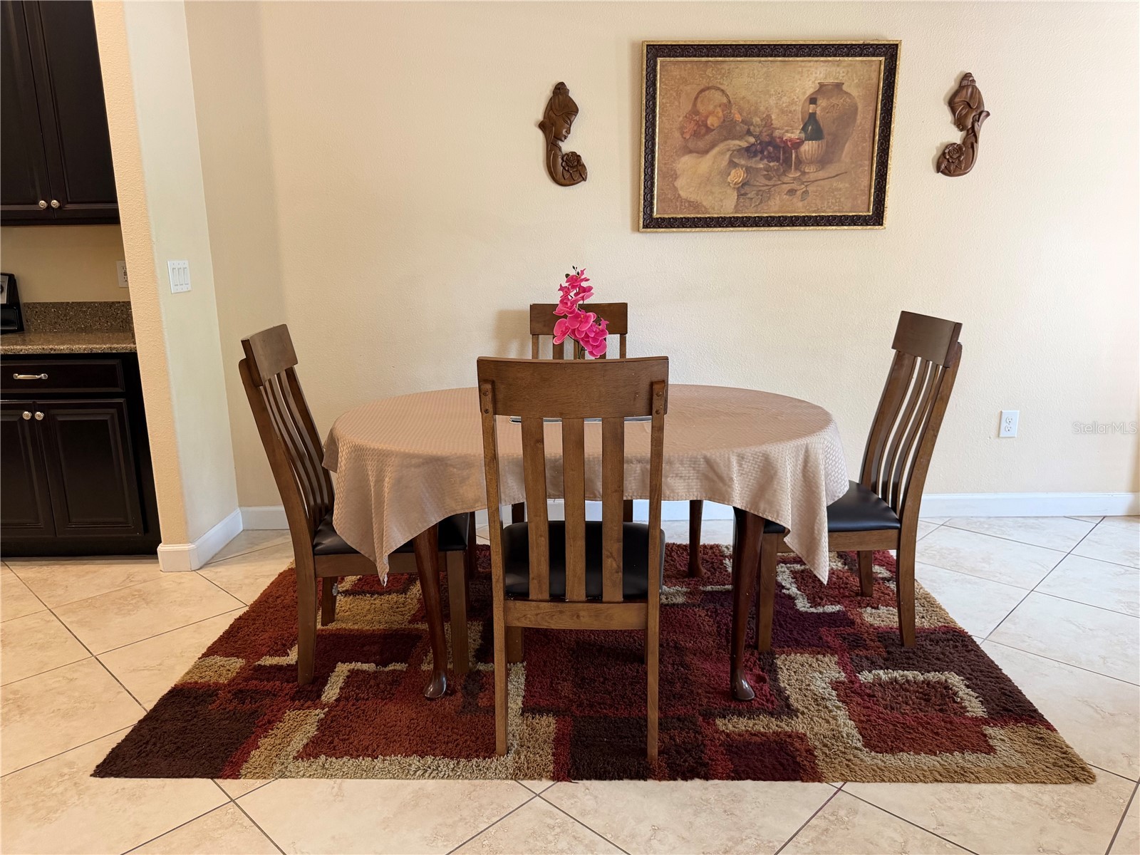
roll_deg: +0.6
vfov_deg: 56.8
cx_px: 570
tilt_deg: -12.6
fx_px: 790
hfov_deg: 71.6
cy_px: 428
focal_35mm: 24
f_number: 1.78
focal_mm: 6.76
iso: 250
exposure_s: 1/60
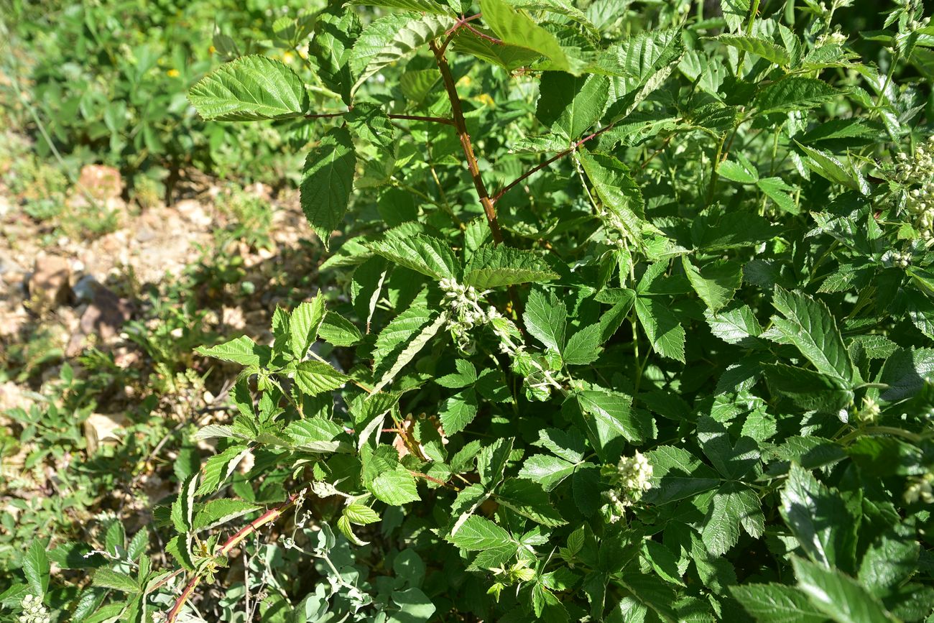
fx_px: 1297
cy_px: 312
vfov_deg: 27.0
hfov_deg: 39.6
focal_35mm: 50
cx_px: 467
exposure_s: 1/320
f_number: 7.1
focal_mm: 50
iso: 160
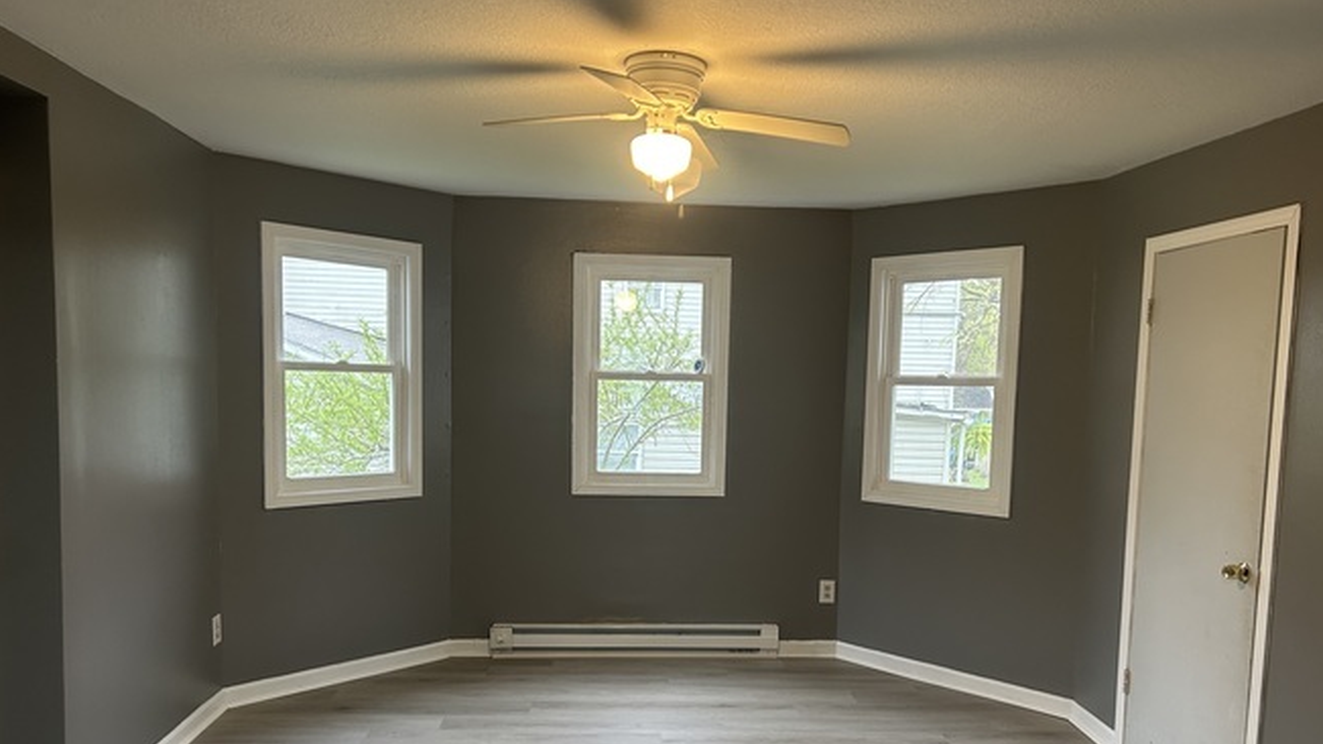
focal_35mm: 29
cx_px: 674
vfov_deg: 39.9
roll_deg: -0.2
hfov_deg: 66.1
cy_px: 472
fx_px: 1017
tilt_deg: -4.1
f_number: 1.5
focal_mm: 5.7
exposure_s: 1/60
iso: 125
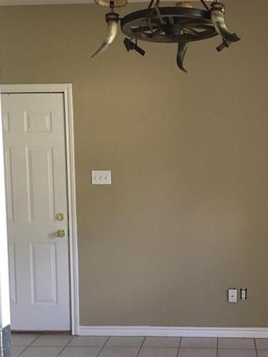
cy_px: 205
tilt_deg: -4.0
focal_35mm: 44
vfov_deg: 42.8
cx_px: 200
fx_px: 454
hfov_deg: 32.3
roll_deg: -0.1
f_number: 2.2
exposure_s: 1/10
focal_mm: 4.15
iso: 100
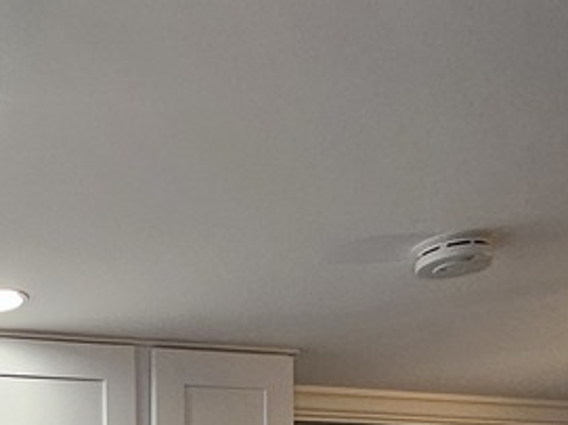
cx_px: -174
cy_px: 806
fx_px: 1132
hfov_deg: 24.5
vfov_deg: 16.9
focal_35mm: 69
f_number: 2.2
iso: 64
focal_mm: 2.2
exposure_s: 1/60
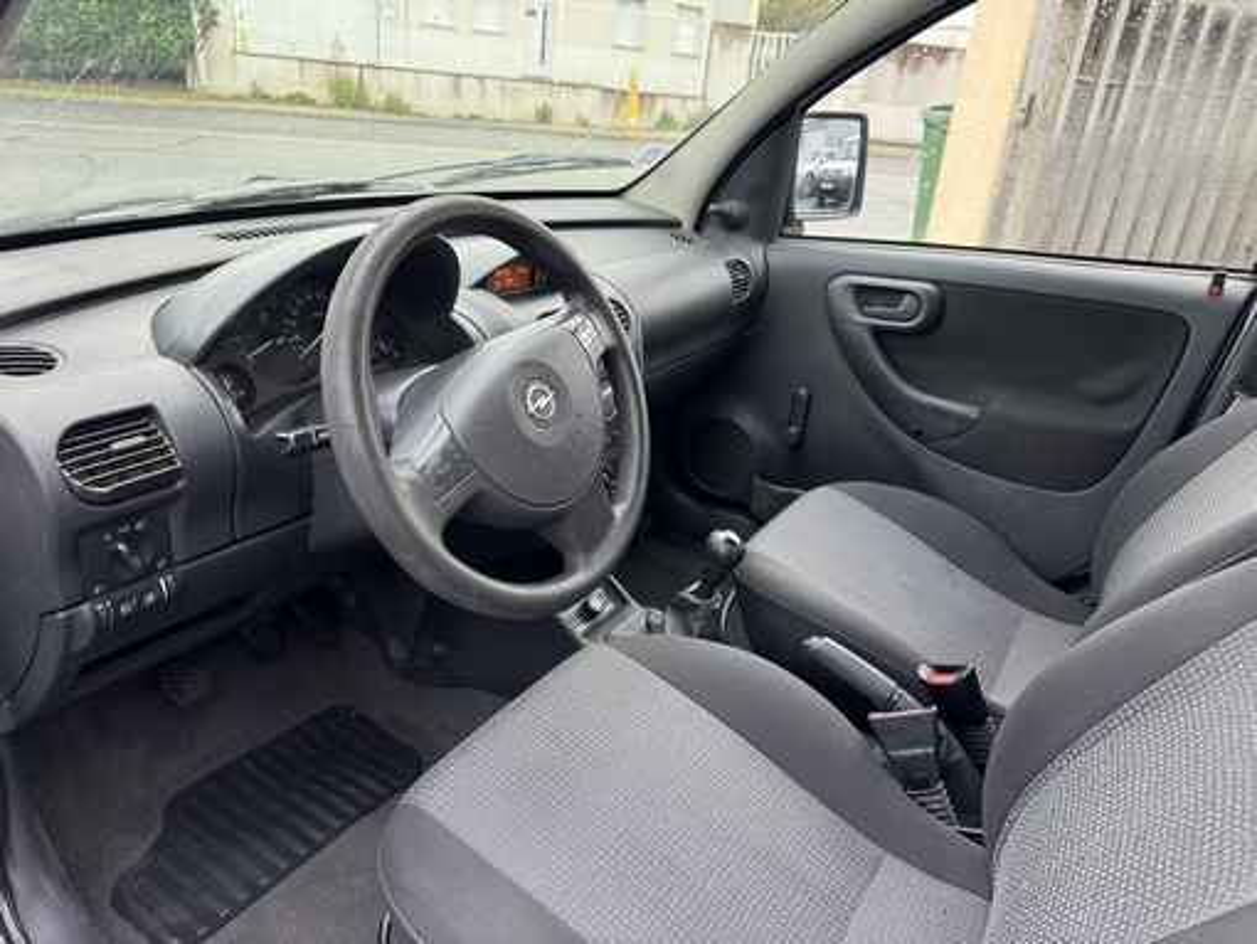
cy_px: 472
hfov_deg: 71.6
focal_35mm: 24
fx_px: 872
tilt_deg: -24.4
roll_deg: -5.9
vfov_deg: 56.9
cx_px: 628
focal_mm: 6.76
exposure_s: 1/95
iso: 200
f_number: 1.78
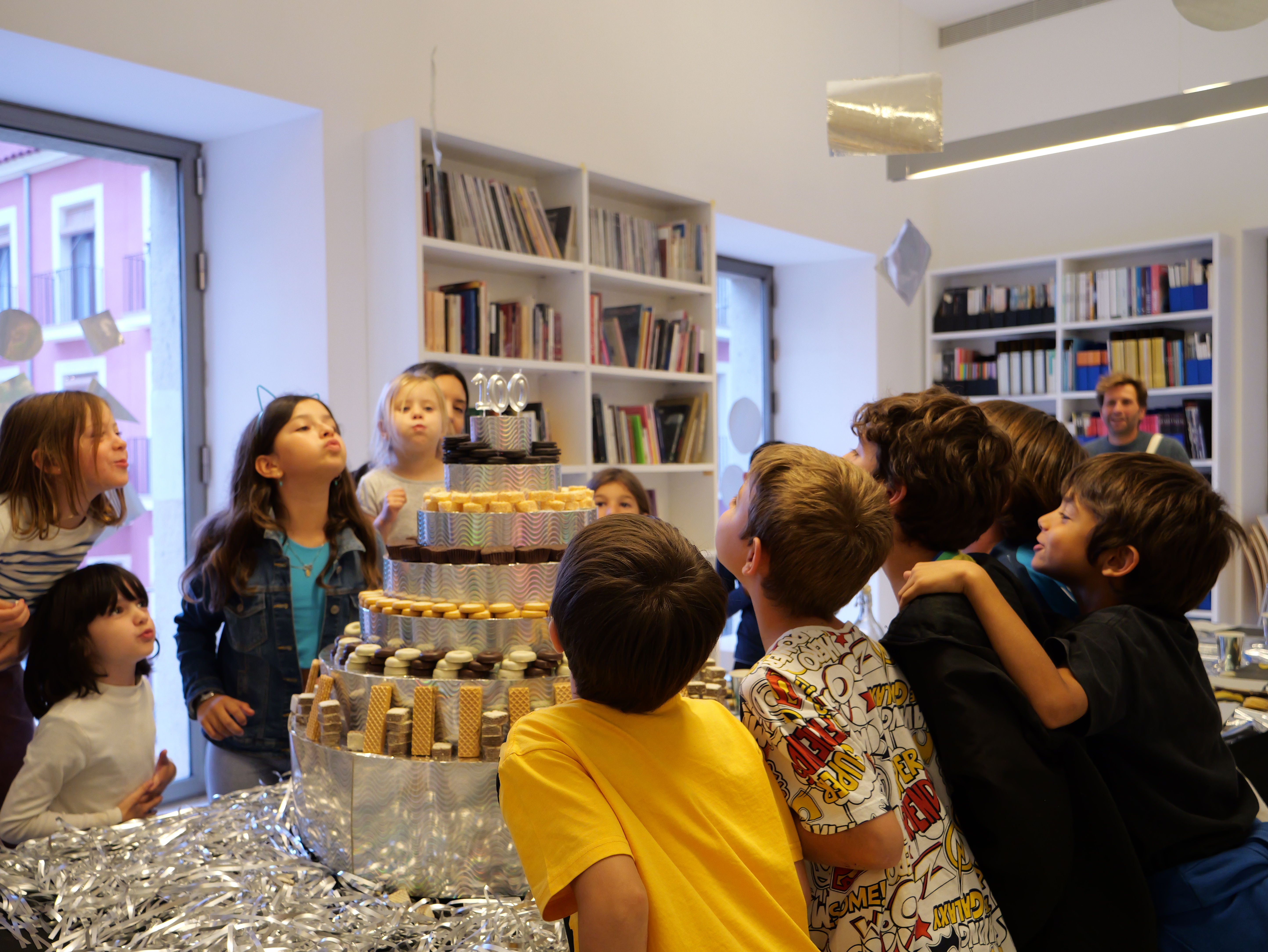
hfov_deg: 56.8
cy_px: 476
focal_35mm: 32
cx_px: 634
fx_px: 1173
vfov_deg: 44.2
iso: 1000
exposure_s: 1/100
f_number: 3.1
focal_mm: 16
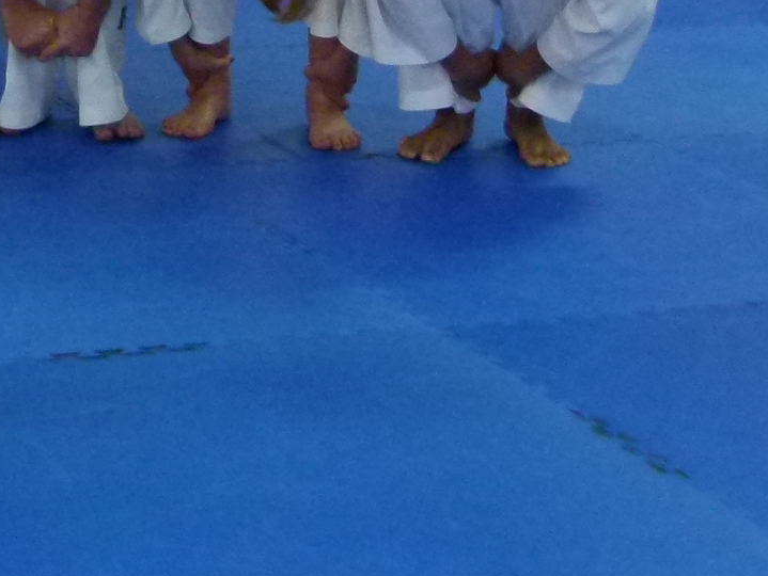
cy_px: -377
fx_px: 2686
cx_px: -111
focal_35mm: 121
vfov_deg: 11.6
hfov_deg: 15.8
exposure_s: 1/30
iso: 400
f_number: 3
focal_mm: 6.1
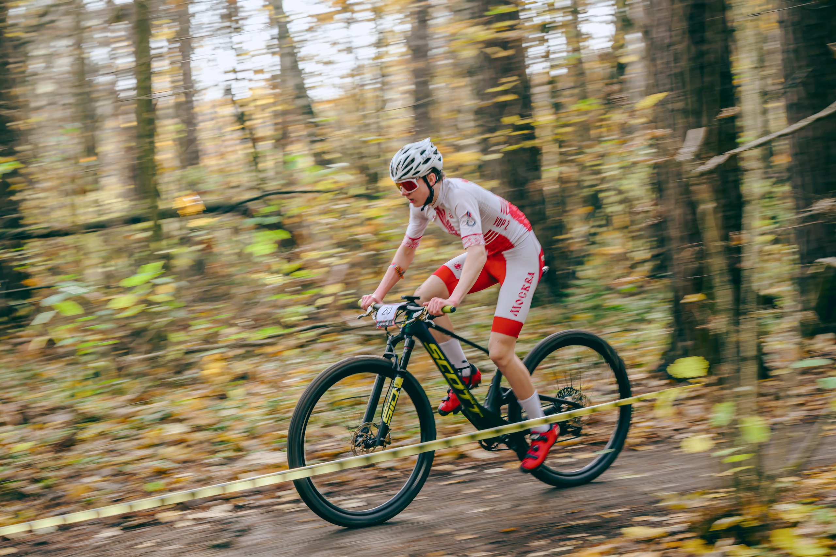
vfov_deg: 19.5
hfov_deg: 28.8
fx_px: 1626
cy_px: 278
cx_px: 418
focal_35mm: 70
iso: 320
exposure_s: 1/100
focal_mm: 70
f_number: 6.3
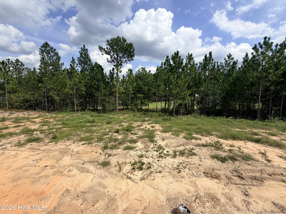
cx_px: 149
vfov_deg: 81.7
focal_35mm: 15
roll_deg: -1.5
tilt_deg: -5.7
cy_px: 103
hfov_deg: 98.1
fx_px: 124
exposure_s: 1/1211
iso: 20
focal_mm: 2.22
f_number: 2.2
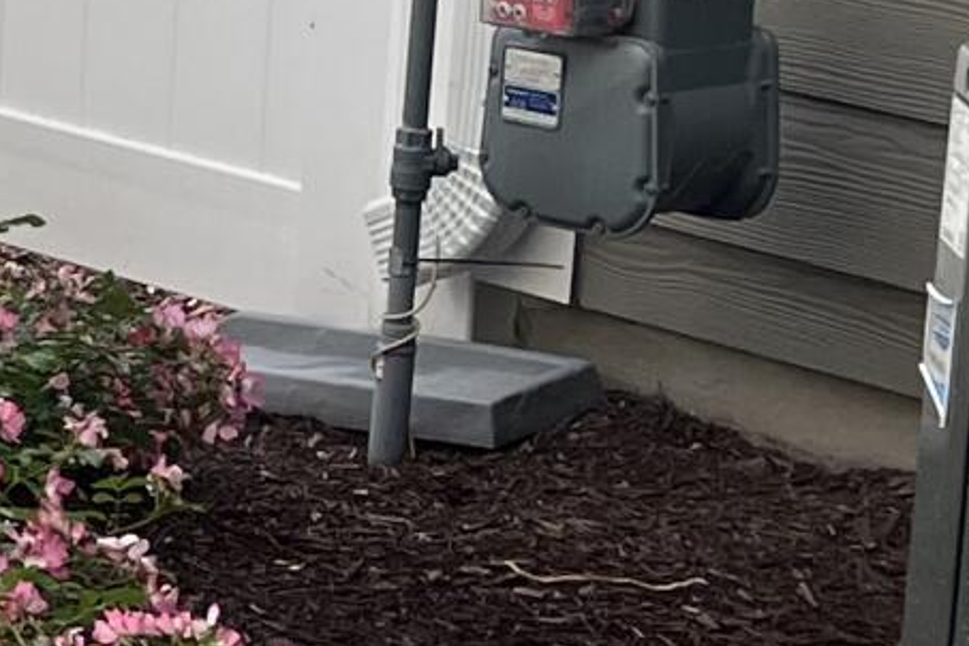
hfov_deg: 10.0
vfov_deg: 7.6
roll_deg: -0.9
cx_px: -1352
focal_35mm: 179
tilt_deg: -9.5
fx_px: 4818
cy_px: -2
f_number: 1.6
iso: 50
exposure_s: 1/1558
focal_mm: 5.1
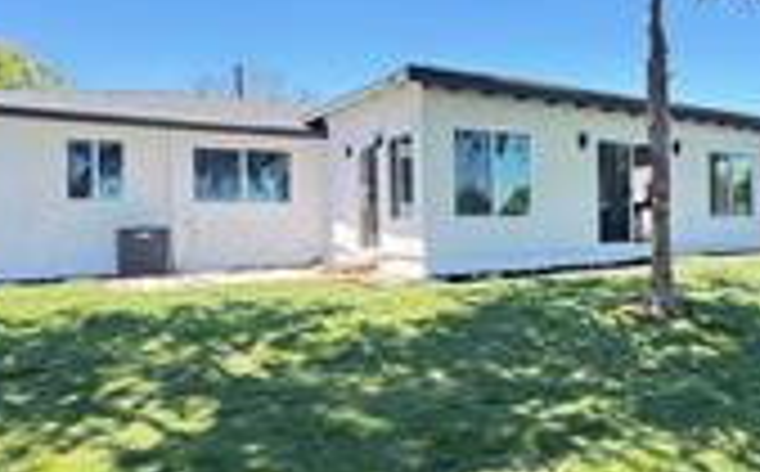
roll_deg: +1.9
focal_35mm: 30
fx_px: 620
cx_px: 555
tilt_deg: -1.2
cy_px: 234
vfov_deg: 41.7
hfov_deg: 60.1
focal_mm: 2.22
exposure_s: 1/141
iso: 40
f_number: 2.2
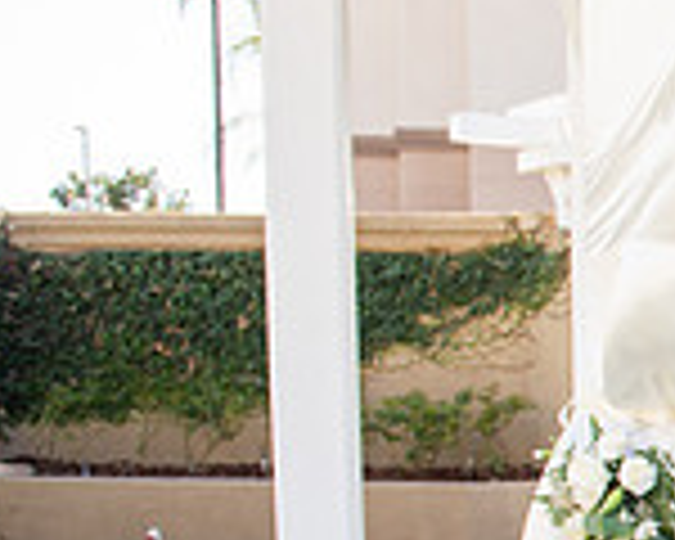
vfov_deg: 17.3
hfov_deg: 17.2
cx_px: 1278
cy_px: 520
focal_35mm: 87
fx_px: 1738
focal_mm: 24
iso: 100
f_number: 5
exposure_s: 1/125
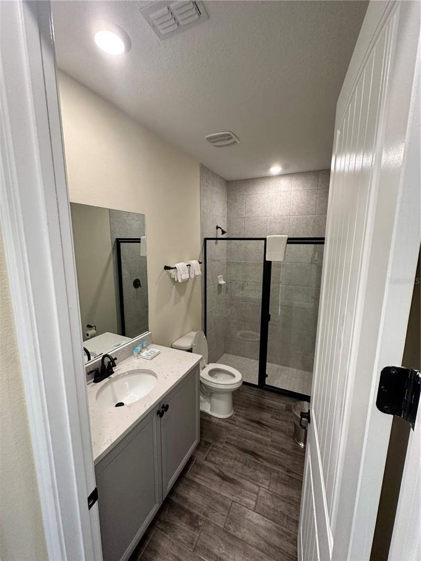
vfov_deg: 102.1
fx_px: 227
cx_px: 210
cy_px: 280
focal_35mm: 14
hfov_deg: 85.7
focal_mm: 2.22
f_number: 2.2
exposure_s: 1/120
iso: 250
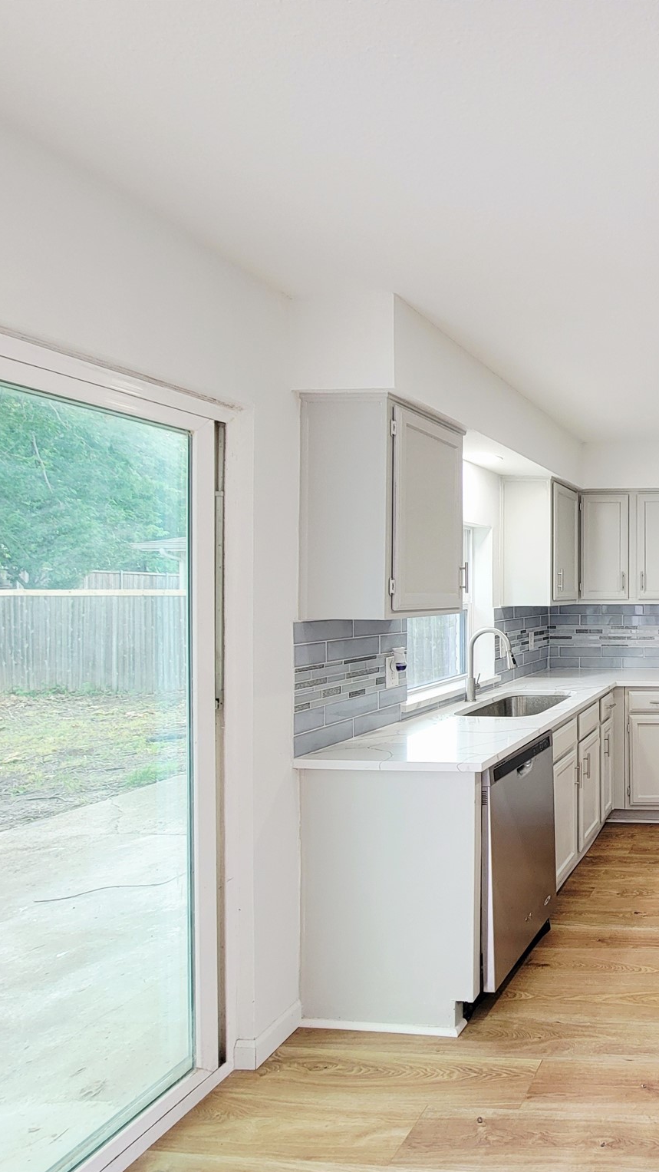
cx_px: 720
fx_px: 590
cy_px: 586
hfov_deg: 44.8
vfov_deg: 89.6
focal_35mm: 19
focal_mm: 2.2
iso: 80
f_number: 2.2
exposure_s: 1/60.2
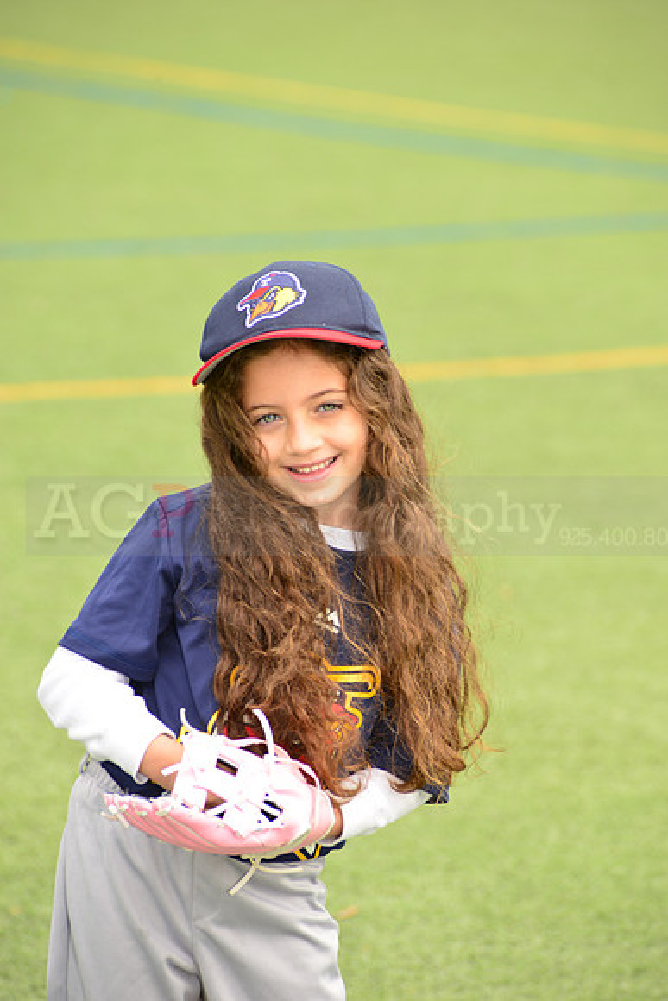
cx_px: 334
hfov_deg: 6.9
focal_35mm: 200
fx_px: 5563
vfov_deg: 10.3
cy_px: 500
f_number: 8
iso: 250
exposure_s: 1/200
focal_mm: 200
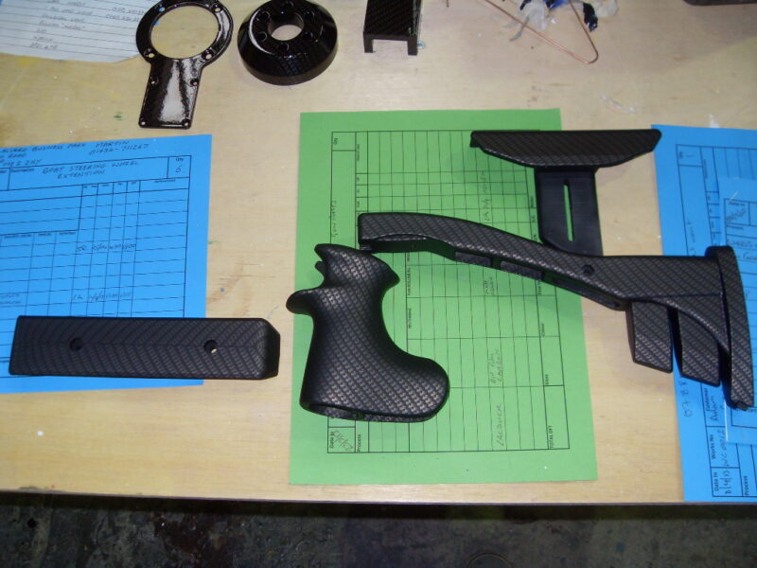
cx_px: 378
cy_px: 284
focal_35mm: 35
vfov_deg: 40.7
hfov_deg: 52.6
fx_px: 765
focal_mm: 6.3
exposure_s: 1/45
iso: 100
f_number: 2.8
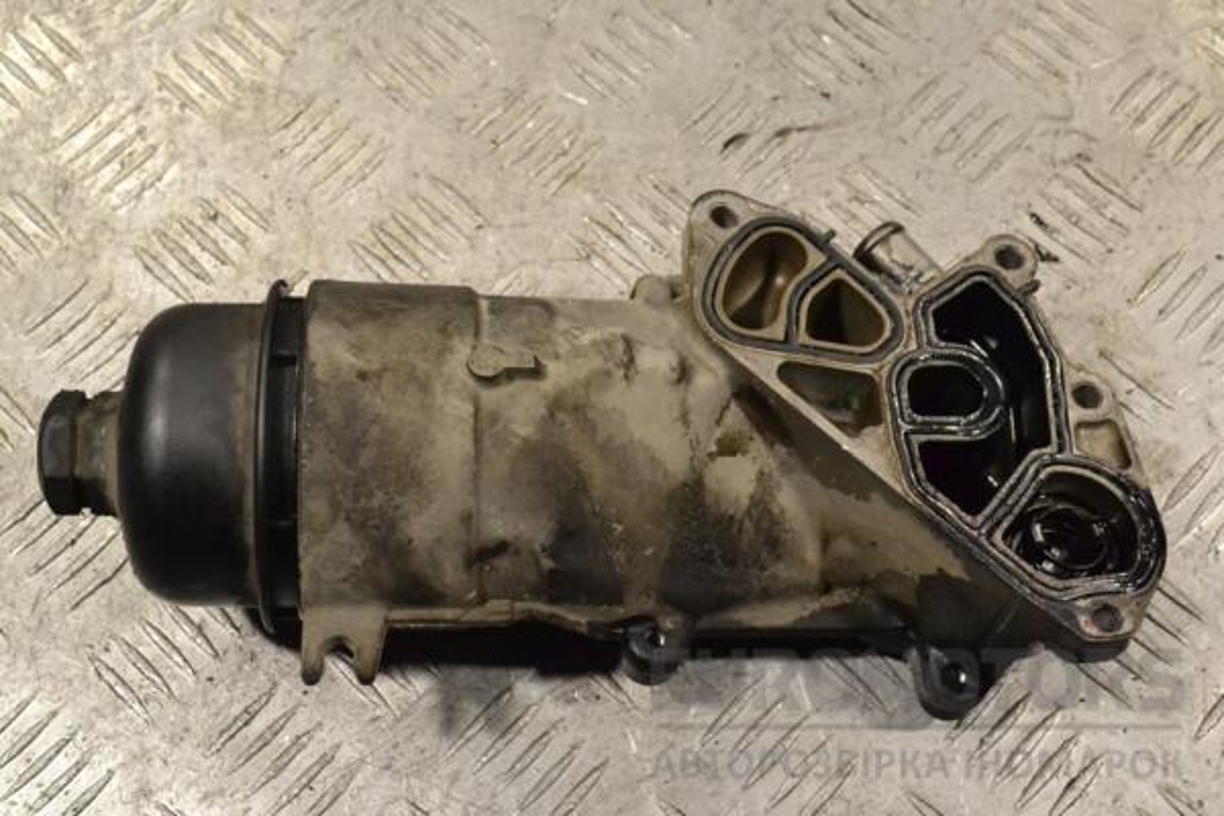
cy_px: 408
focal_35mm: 48
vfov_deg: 28.1
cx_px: 612
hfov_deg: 41.1
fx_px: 1632
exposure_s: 1/320
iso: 3200
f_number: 9
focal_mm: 32
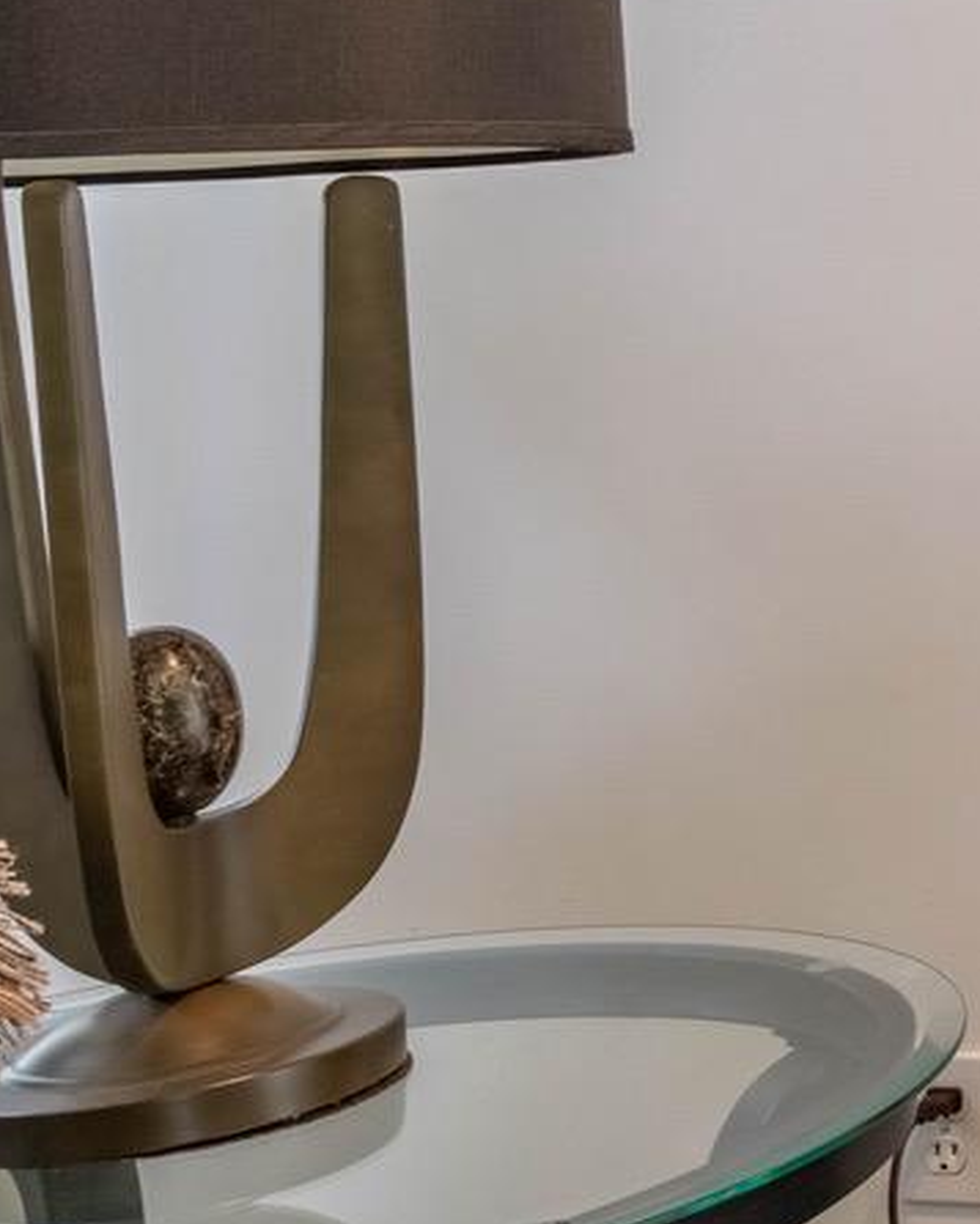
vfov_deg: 26.7
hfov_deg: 14.0
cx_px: 2449
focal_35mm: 69
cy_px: 166
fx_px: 2501
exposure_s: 1/200
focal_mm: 16
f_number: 7.1
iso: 320
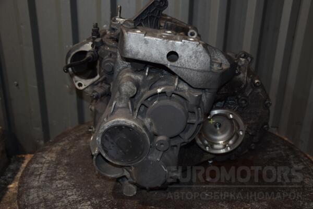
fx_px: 313
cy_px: 104
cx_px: 156
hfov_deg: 53.1
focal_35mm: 36
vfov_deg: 36.9
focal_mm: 24
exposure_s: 1/60
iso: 800
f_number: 5
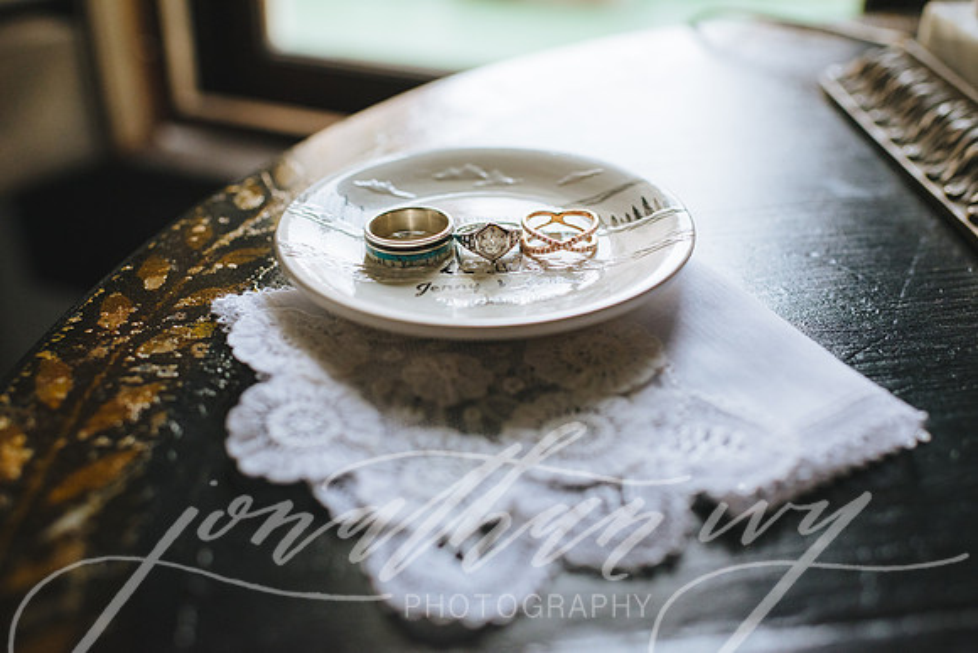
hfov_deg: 54.4
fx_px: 951
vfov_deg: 37.9
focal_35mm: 35
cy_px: 326
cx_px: 489
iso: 1250
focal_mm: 35
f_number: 4
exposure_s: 1/1250
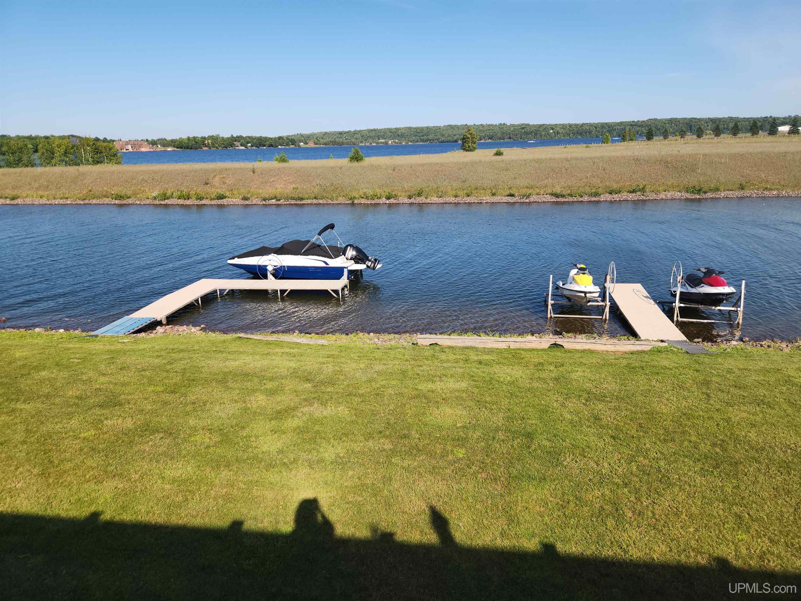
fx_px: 532
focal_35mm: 23
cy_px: 300
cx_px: 400
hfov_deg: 73.9
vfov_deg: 58.9
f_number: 1.8
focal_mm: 5.4
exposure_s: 1/1318
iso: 20
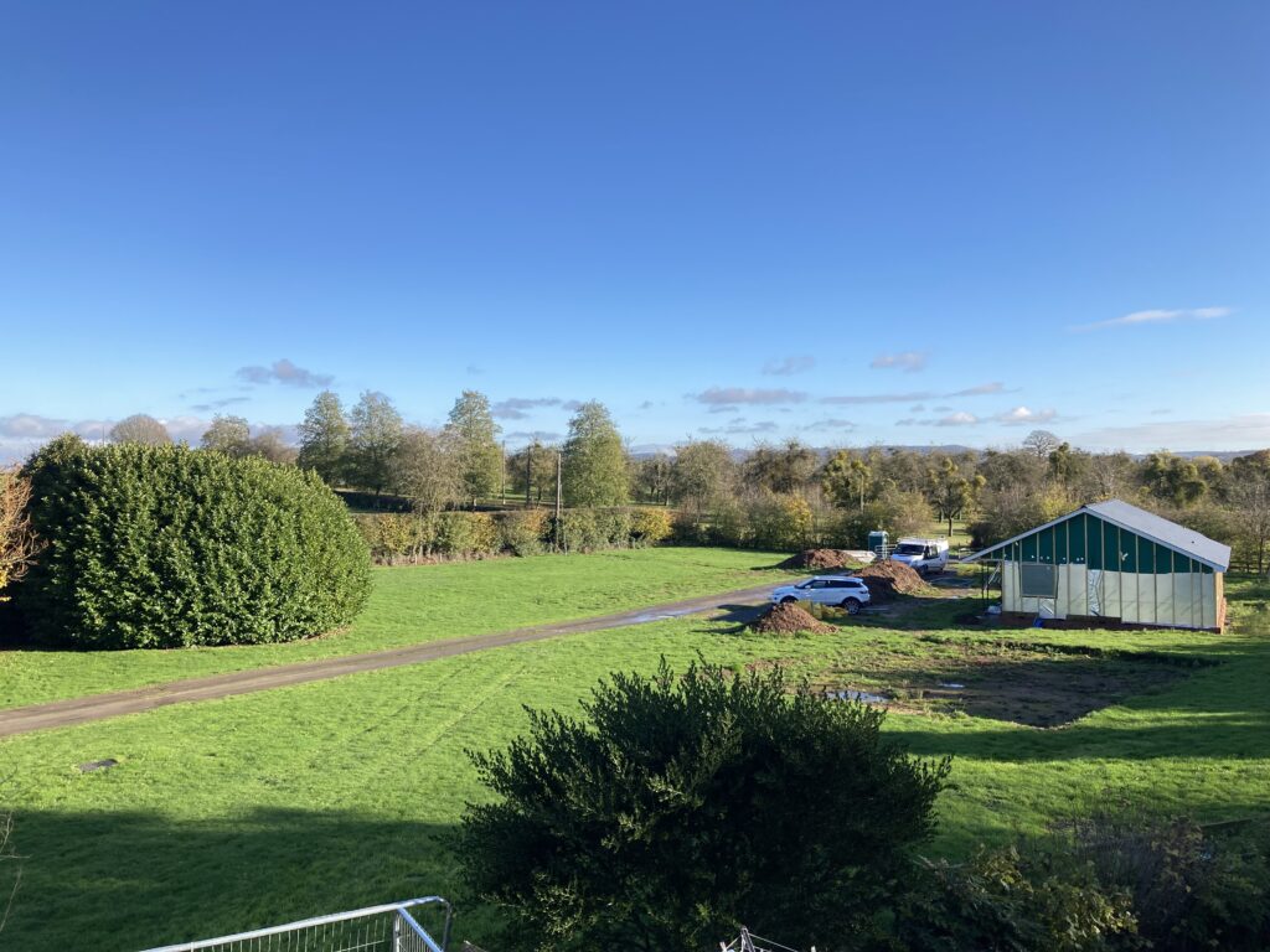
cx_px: 635
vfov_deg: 49.7
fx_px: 1027
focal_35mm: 28
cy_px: 476
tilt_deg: +1.3
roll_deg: +1.6
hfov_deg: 63.4
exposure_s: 1/1350
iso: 20
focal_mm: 3.99
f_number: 1.8
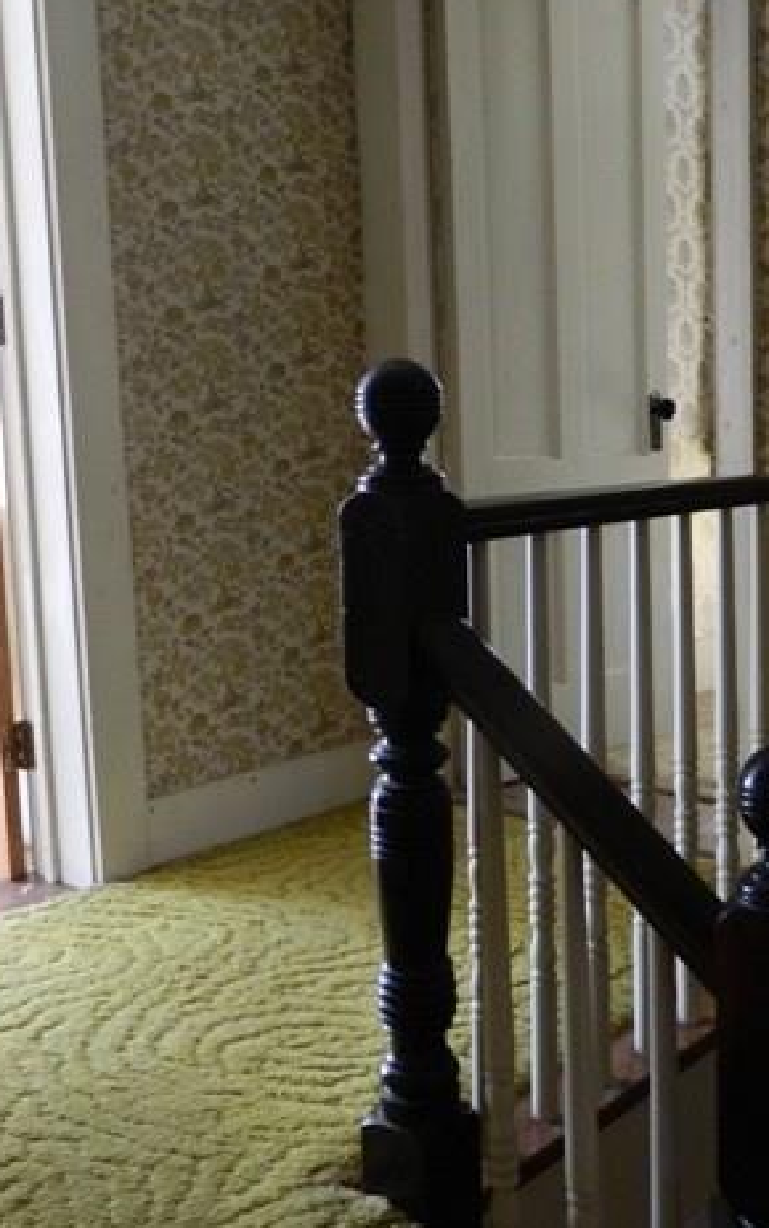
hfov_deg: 31.2
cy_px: 605
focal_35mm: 41
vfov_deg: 48.2
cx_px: 472
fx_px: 1373
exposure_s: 1/60
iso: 400
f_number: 3.2
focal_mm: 5.1
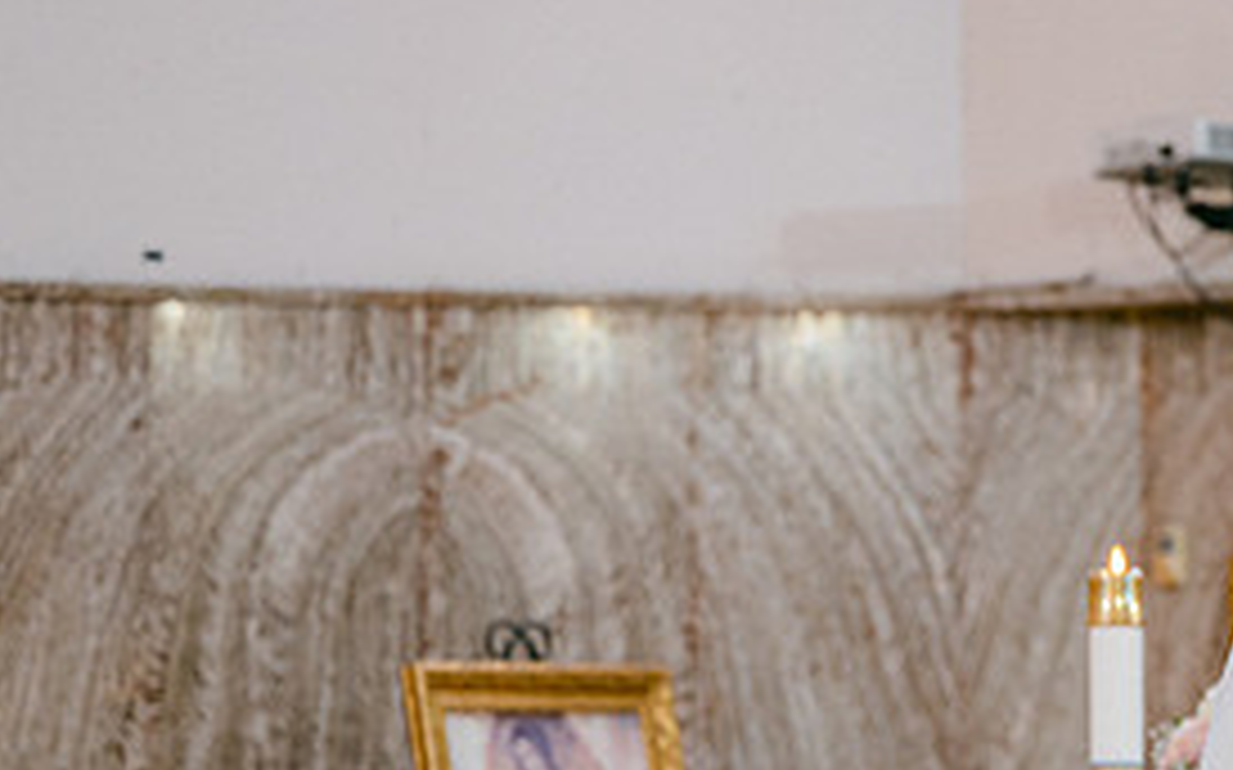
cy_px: 423
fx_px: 5274
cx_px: 1156
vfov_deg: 8.3
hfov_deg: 13.2
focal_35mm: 157
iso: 1000
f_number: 2.8
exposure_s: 1/125
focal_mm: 70
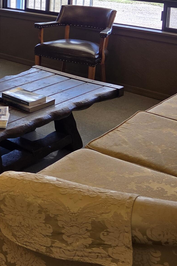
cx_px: -60
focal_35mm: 61
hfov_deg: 20.2
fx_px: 450
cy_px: 27
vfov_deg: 31.4
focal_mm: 5.4
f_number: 1.8
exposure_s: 1/120
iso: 40
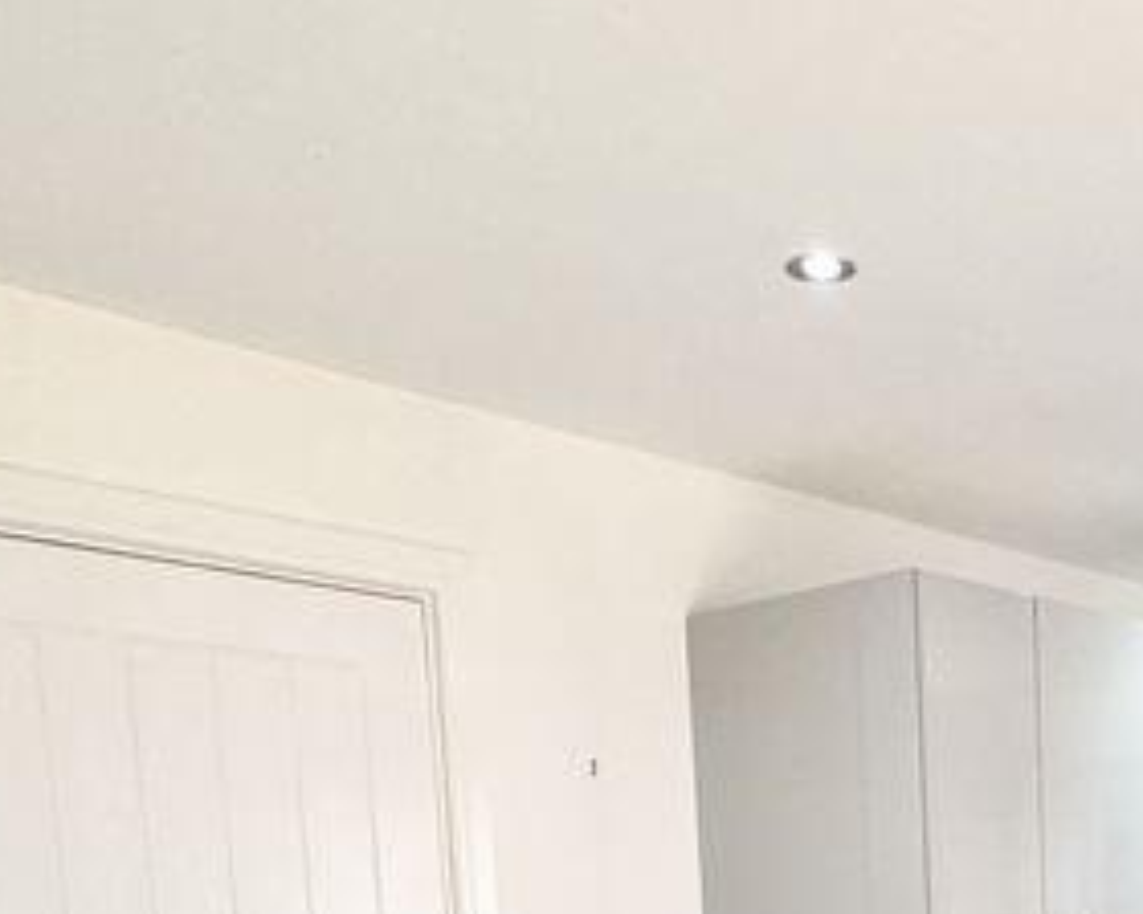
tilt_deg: -8.2
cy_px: 1171
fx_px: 1691
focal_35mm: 50
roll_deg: +1.8
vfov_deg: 26.1
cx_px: 1053
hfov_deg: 34.9
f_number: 2.2
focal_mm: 2.22
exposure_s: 1/100
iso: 100
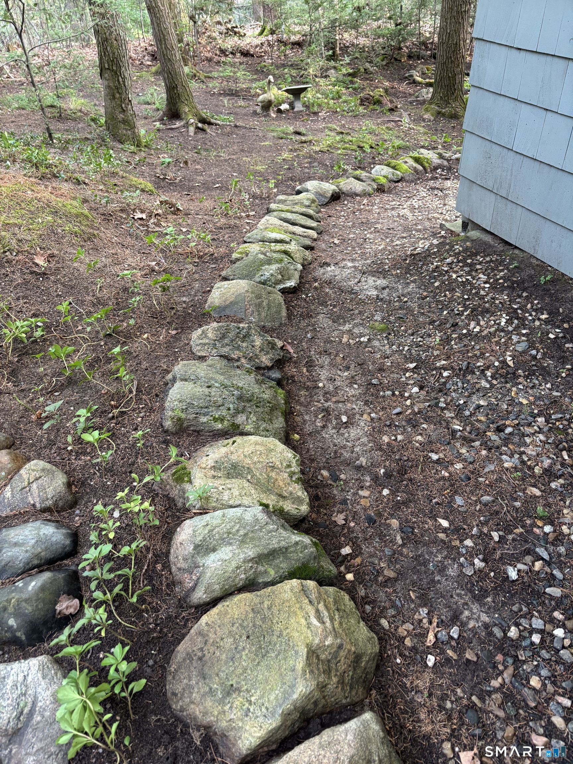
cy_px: 382
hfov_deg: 53.1
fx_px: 574
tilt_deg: -38.2
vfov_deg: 67.3
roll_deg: +6.2
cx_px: 286
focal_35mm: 26
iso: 160
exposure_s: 1/60
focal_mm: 5.96
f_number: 1.6
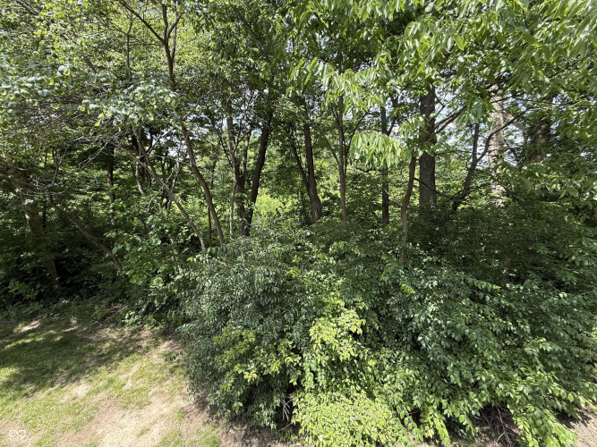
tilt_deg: -9.4
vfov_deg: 85.7
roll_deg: +0.0
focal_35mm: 14
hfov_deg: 102.1
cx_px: 298
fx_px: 241
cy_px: 224
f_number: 2.2
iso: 50
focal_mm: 2.22
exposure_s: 1/197
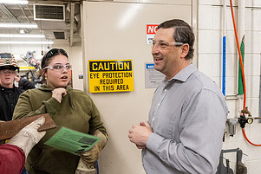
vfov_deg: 48.0
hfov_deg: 67.1
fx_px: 196
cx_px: 114
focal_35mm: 27
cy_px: 92
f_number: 4
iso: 1600
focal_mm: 14
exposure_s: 1/200
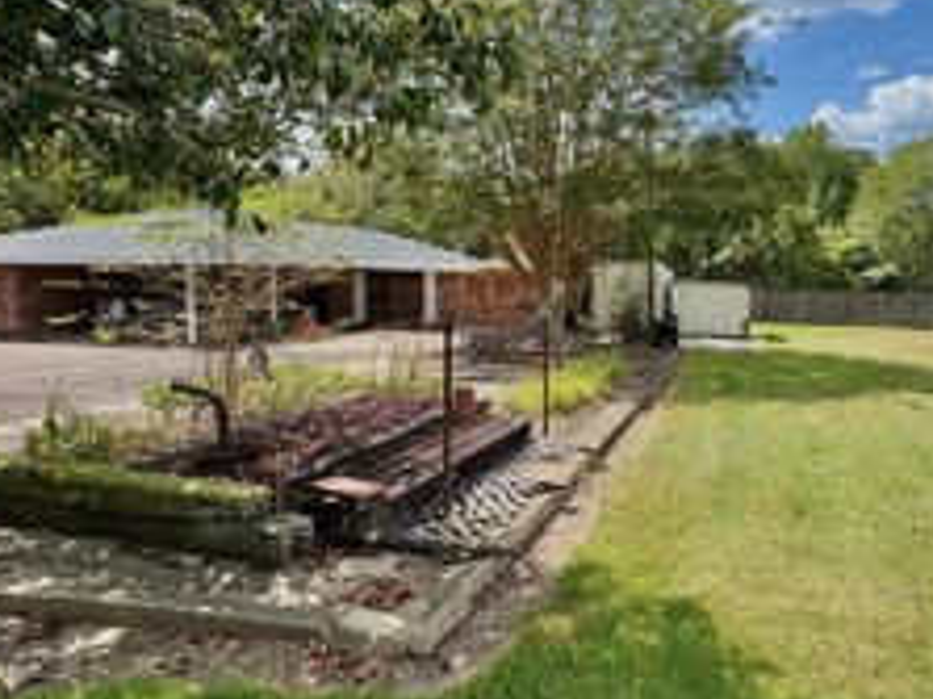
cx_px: 609
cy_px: 316
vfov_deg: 58.7
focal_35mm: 23
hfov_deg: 72.1
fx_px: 620
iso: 64
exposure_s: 1/1143
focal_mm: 2.22
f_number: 2.2
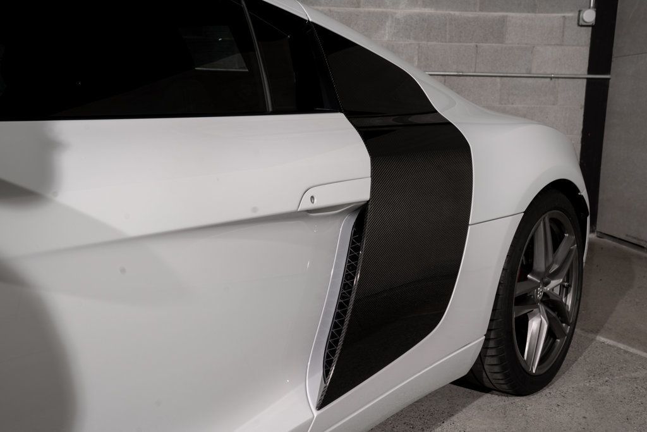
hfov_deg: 49.5
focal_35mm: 39
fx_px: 701
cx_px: 324
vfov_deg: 34.2
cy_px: 216
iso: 200
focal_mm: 39
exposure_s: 1/50
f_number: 9
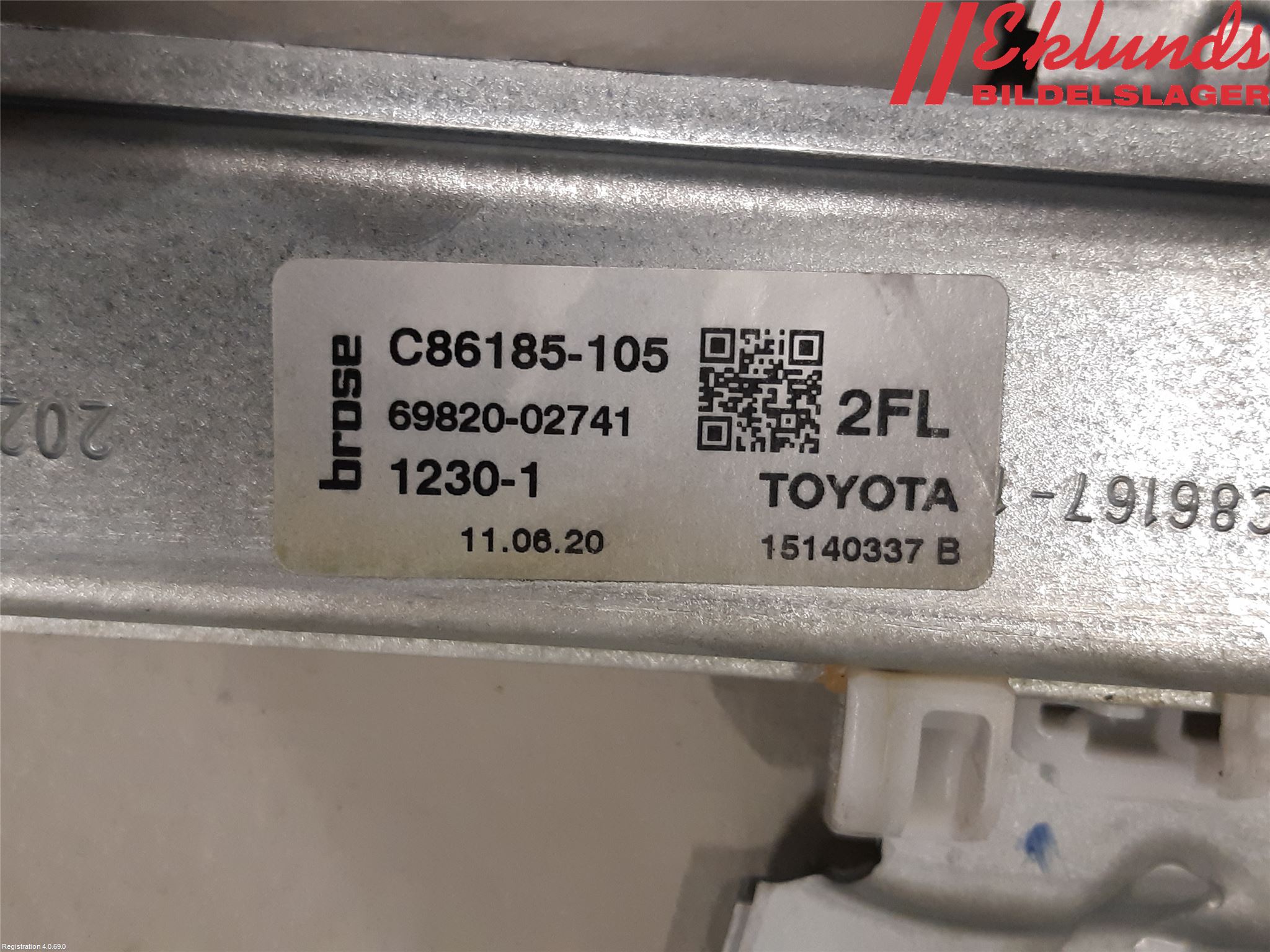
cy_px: 476
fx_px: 954
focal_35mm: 26
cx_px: 635
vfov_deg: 53.1
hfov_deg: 67.3
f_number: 1.7
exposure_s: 1/50
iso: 200
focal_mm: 3.93
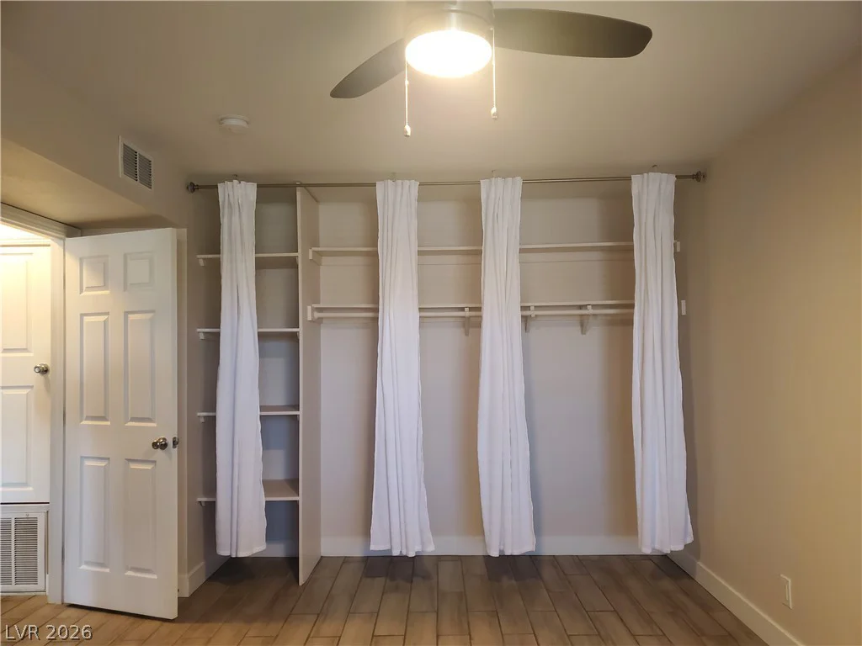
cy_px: 323
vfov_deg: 53.1
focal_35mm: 26
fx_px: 647
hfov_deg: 67.3
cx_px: 431
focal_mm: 4.3
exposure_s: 1/60
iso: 200
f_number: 1.5
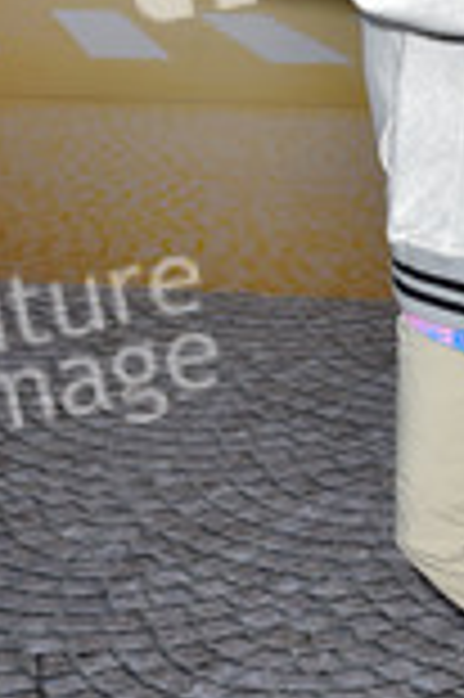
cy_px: 140
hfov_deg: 15.2
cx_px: 480
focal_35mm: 88
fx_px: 1705
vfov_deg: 22.8
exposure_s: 1/250
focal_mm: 34
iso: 400
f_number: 6.3
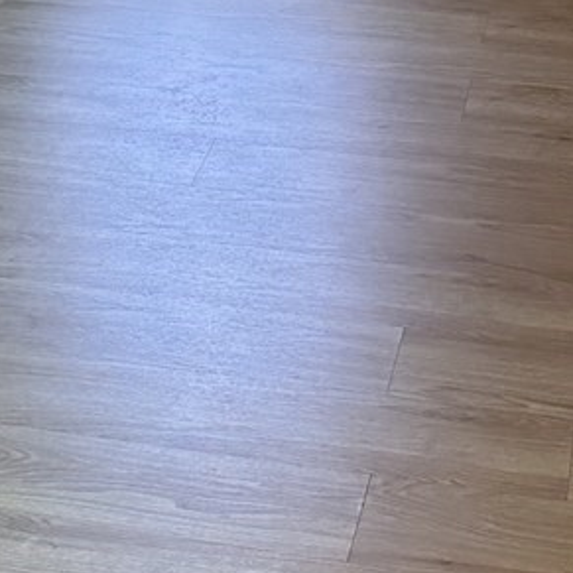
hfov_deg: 15.4
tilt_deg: -7.6
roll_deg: +0.1
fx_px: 2097
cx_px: 79
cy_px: -398
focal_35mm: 112
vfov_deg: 14.1
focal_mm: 6.86
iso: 125
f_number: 1.78
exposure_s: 1/120
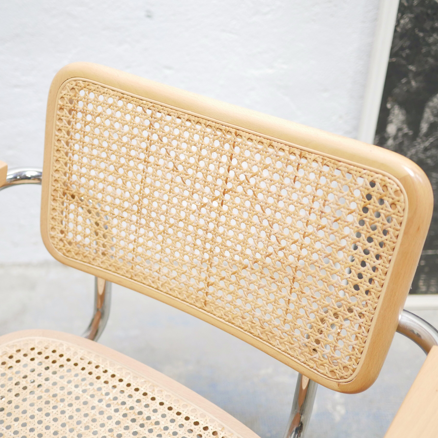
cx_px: 176
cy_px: 219
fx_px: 687
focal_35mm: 48
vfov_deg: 35.4
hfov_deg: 35.2
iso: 1000
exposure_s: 1/60
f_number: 1.7
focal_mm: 20
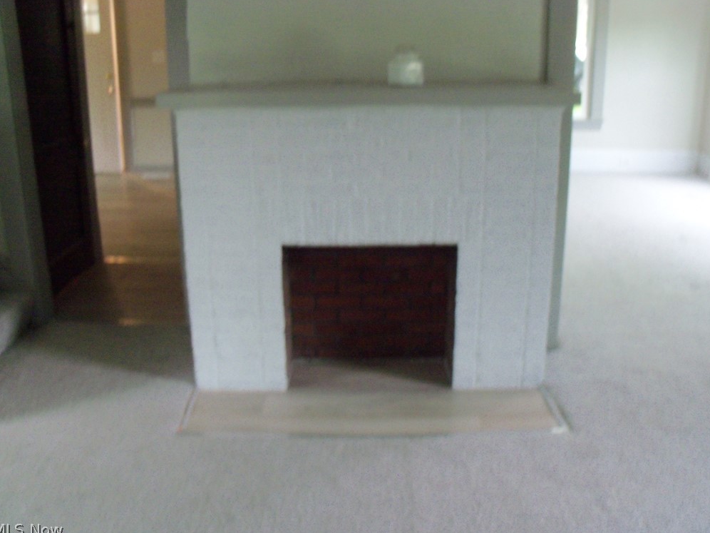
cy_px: 268
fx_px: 738
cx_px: 354
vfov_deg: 39.7
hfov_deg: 51.4
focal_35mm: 36
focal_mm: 6.3
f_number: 3
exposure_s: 1/30
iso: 250
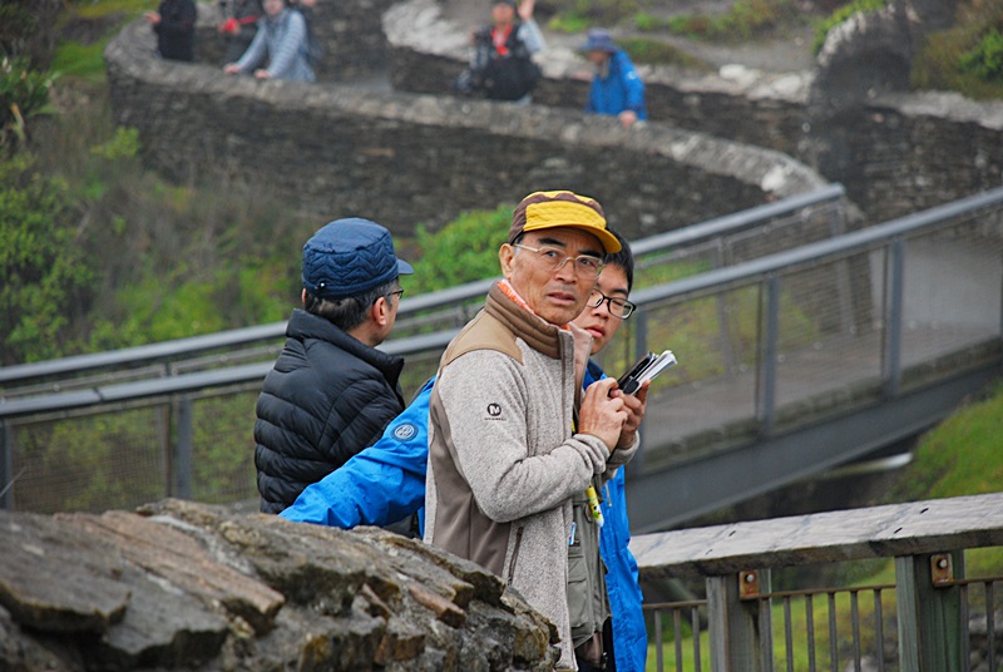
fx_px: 5650
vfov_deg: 6.8
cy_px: 336
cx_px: 502
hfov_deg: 10.1
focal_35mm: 202
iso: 400
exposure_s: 1/200
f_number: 5.6
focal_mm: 135
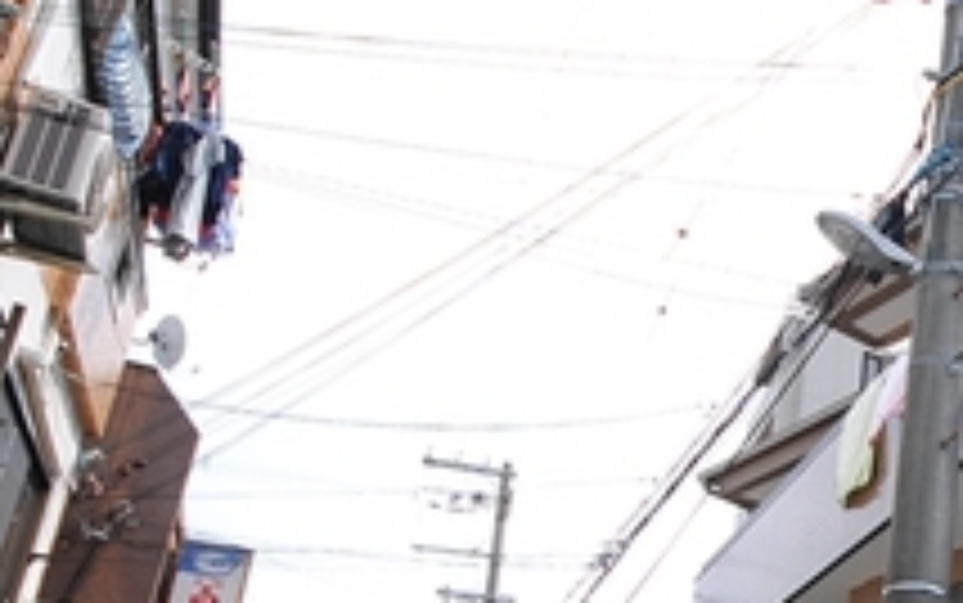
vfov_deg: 20.7
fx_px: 1563
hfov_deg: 29.0
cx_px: 1188
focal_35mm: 60
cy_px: 682
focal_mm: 13
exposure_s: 1/200
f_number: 5.6
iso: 100
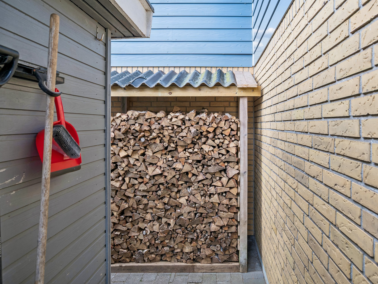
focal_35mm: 23
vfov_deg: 59.9
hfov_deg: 74.6
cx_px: 216
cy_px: 141
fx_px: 246
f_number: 6.3
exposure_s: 1/200
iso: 220
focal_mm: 20.5
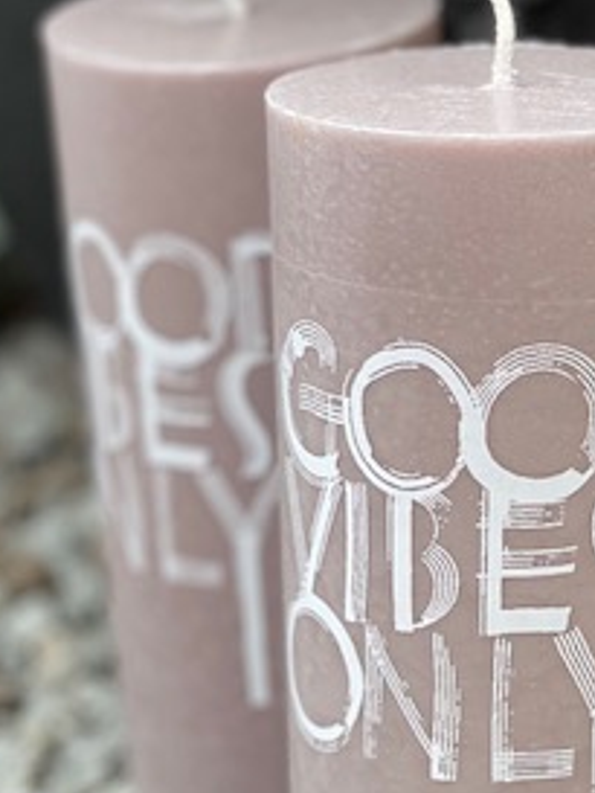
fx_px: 2794
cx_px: 491
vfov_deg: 16.1
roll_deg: +0.6
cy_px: 410
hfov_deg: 12.1
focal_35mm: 122
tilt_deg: -15.4
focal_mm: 6
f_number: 2
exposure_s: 1/122
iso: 25
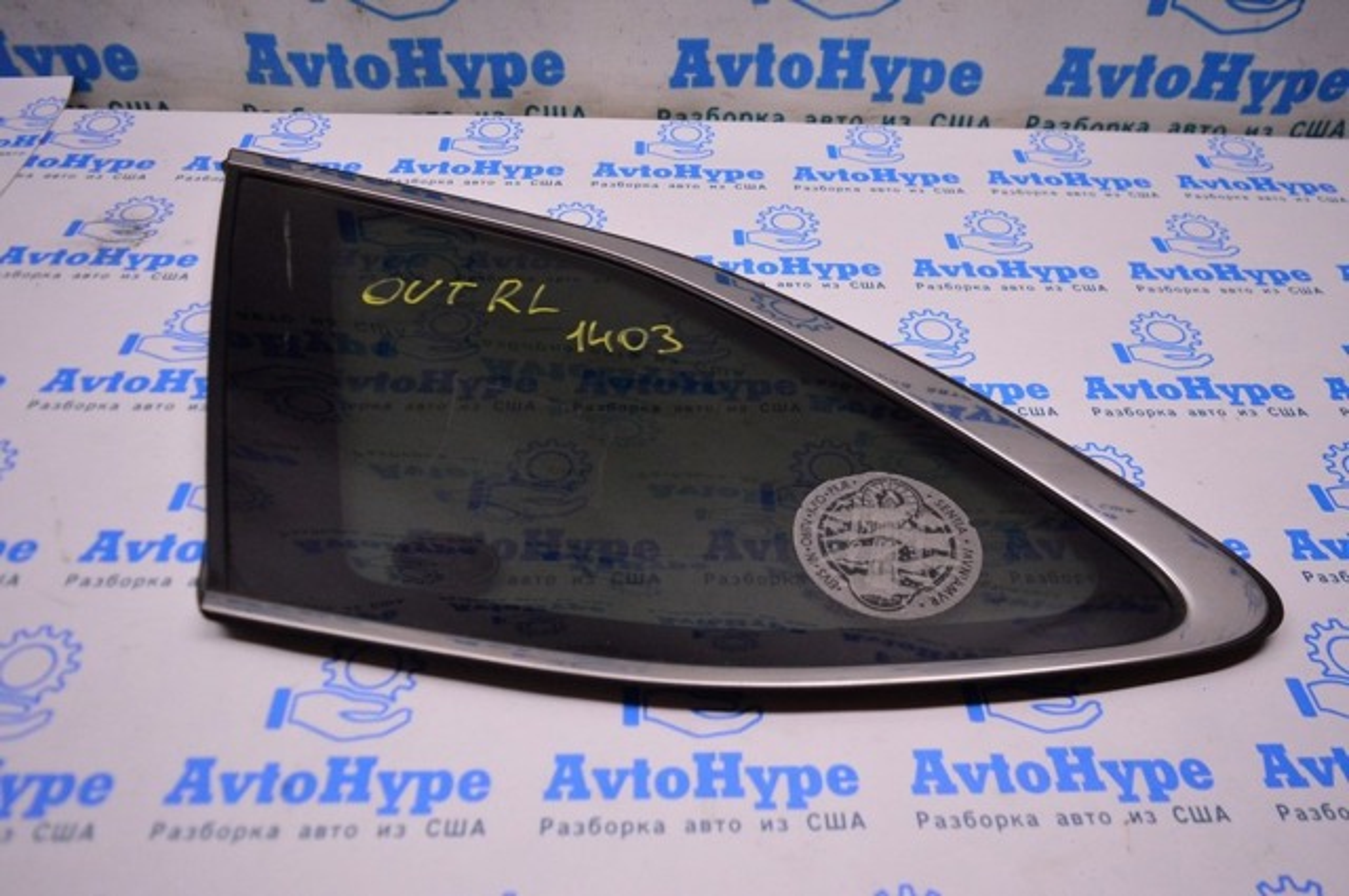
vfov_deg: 47.8
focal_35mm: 27
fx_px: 1010
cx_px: 674
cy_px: 448
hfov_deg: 67.4
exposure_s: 1/400
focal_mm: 18
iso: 1600
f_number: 3.5
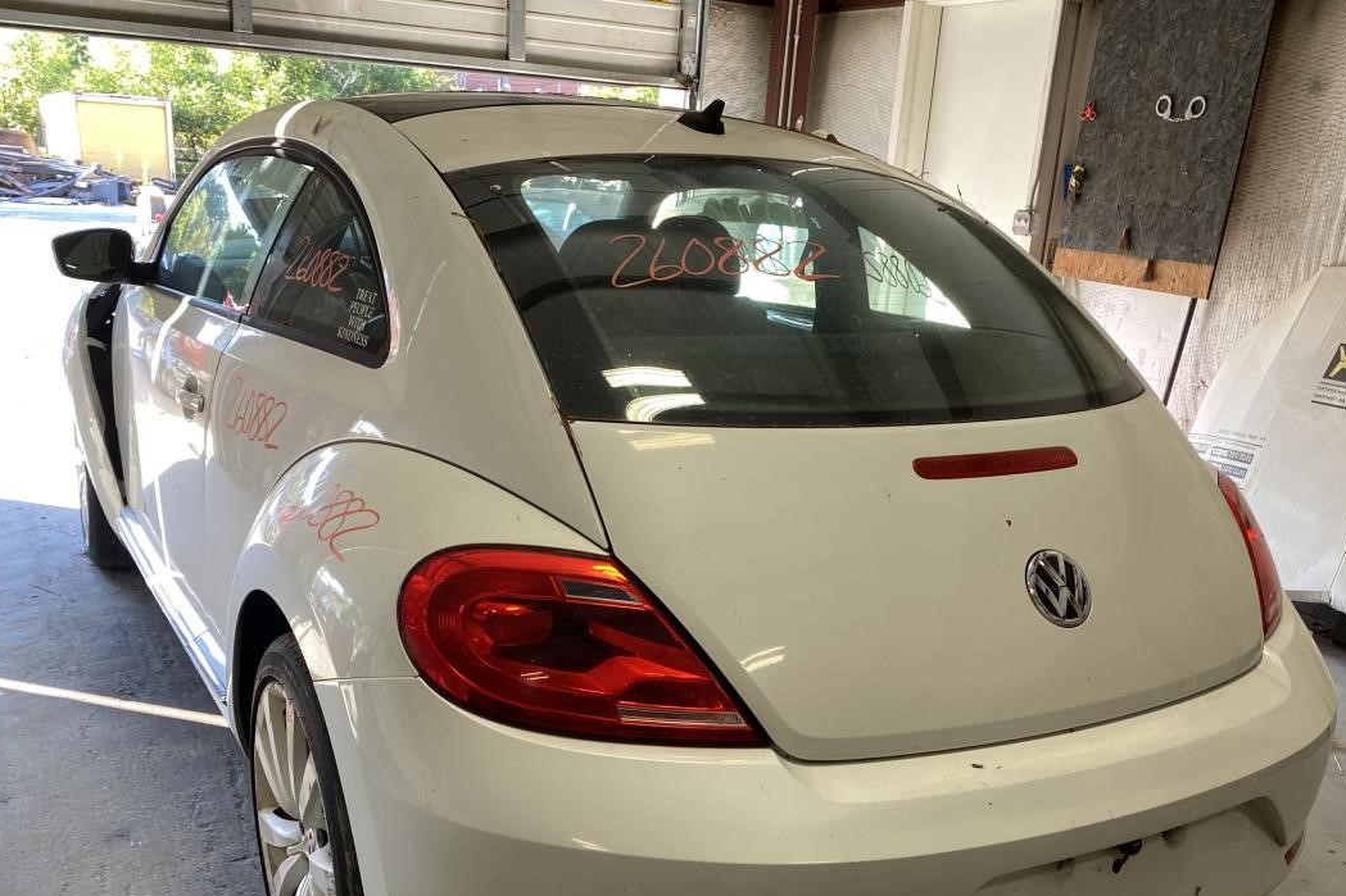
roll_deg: -4.1
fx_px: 1234
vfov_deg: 39.6
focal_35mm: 33
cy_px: 585
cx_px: 685
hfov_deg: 57.2
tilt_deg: -15.8
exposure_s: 1/120
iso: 50
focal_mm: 4.25
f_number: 1.8
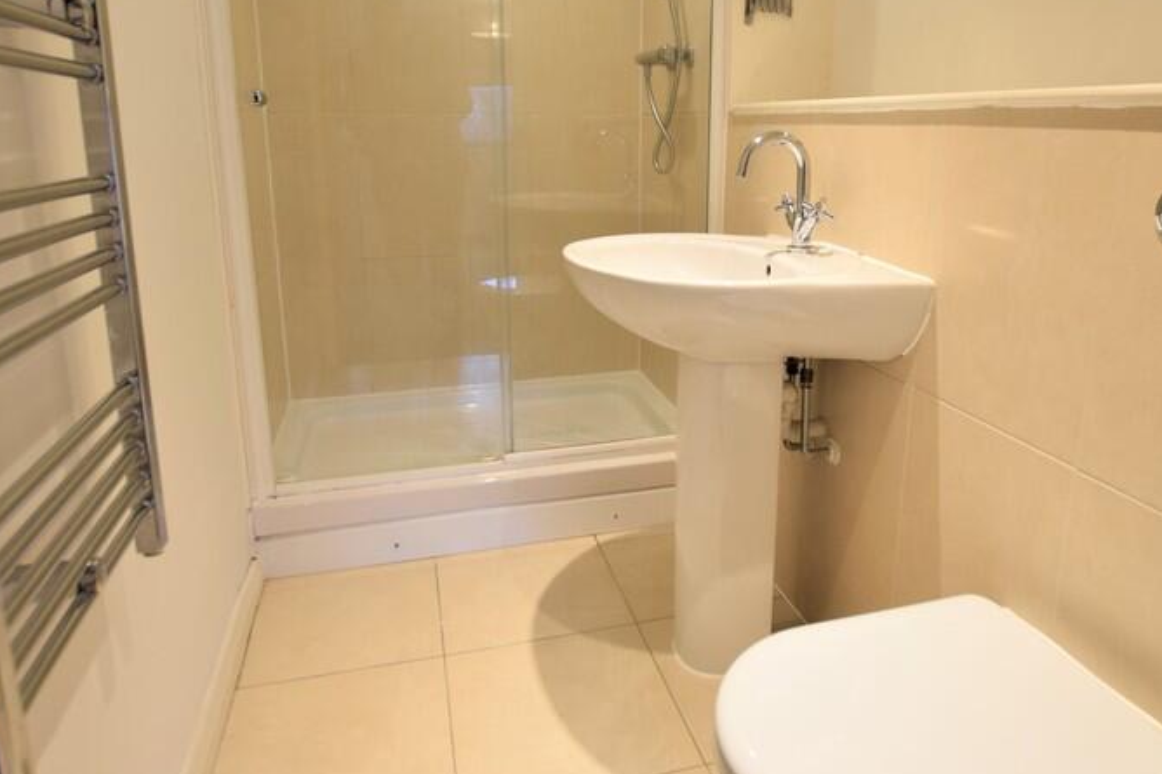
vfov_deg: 54.5
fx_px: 742
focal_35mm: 23
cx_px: 624
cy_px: 295
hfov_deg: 76.0
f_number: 3.5
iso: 500
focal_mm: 10
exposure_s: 1/80
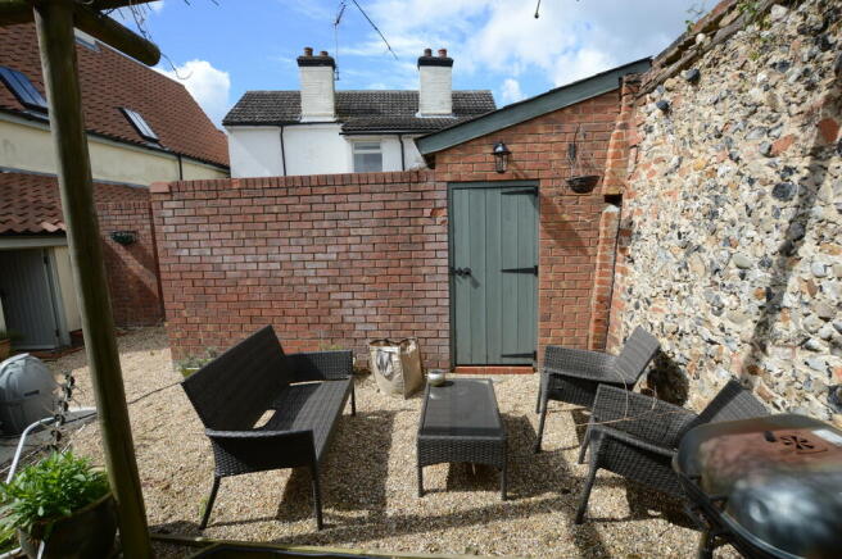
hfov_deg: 95.0
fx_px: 386
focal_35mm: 16
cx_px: 421
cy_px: 280
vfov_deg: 71.9
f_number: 8
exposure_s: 1/125
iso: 100
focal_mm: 11
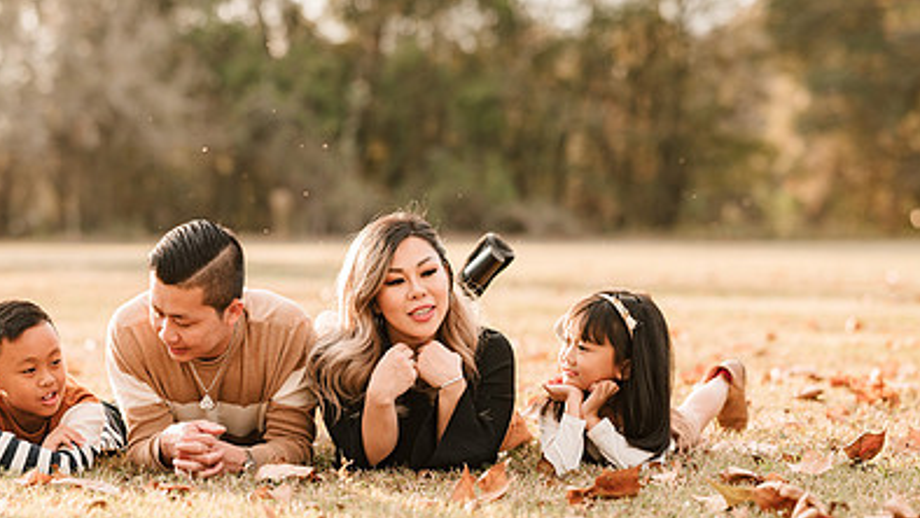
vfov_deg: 9.3
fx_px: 3197
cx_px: 327
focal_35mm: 131
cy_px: 299
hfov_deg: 16.3
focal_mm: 85
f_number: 2.5
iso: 100
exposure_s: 1/250
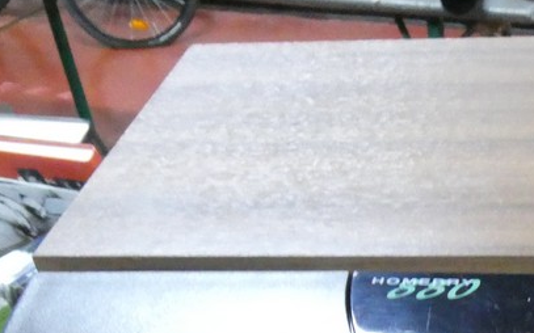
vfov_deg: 16.9
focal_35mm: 68
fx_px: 989
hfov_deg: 29.0
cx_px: 479
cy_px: 531
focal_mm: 4.3
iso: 1600
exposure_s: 1/25
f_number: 3.3
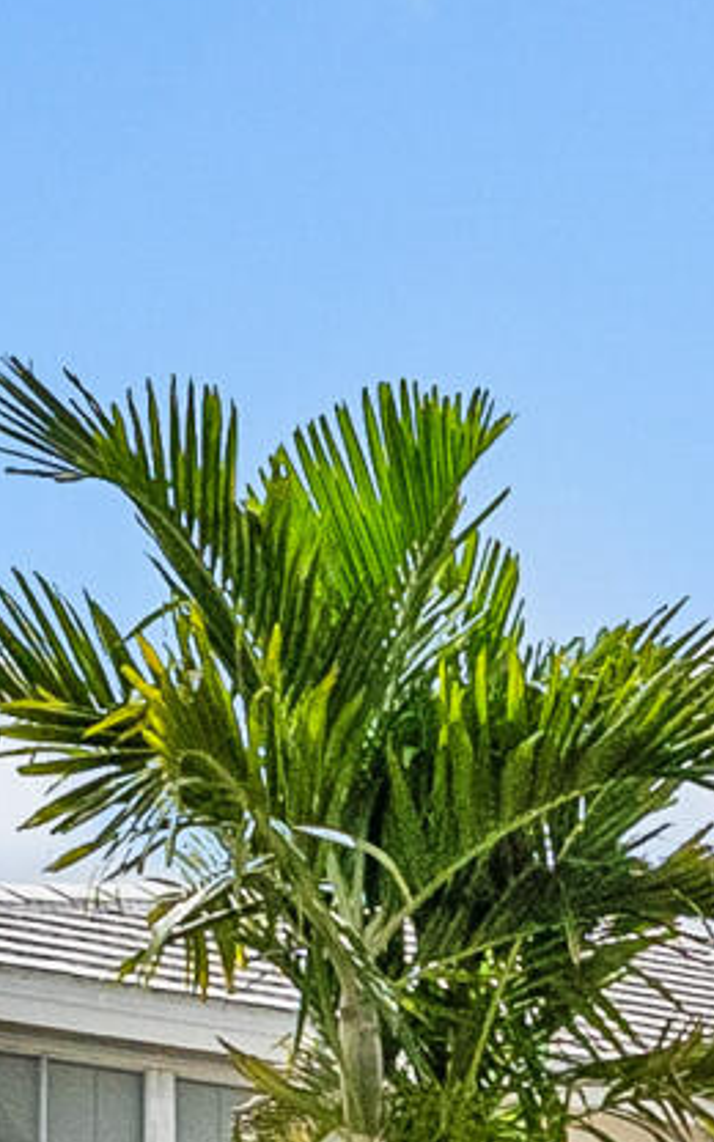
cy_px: 1827
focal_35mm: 103
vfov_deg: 17.6
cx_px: 2746
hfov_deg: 8.2
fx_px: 3207
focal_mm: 14
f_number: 6.3
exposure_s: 1/8000
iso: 640
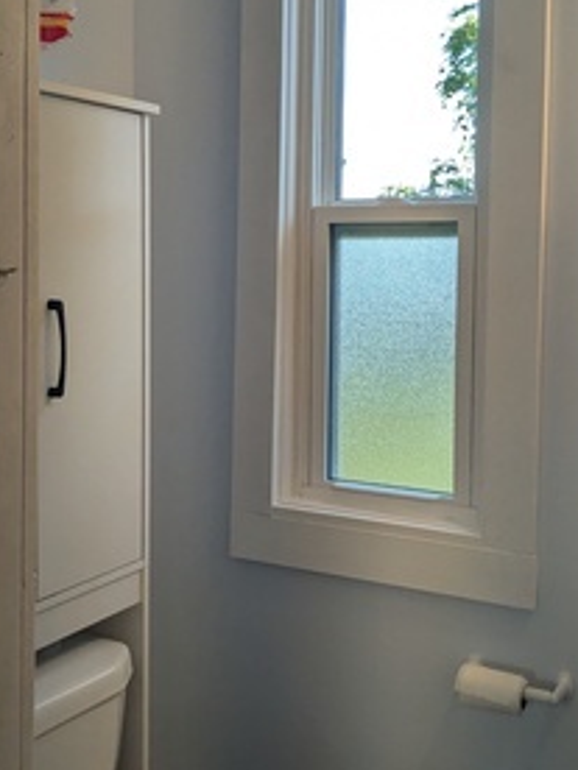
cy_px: 326
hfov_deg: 29.7
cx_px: 255
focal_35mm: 49
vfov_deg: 38.8
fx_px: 1091
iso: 47
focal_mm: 4.38
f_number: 1.73
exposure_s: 1/459
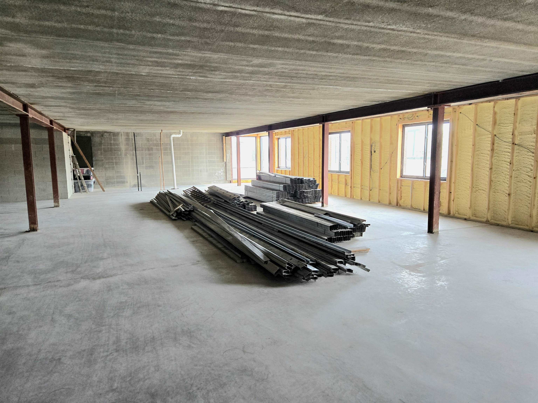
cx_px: 269
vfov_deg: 58.9
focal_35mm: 23
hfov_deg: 73.9
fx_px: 357
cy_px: 202
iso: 200
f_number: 1.8
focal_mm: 5.4
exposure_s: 1/182
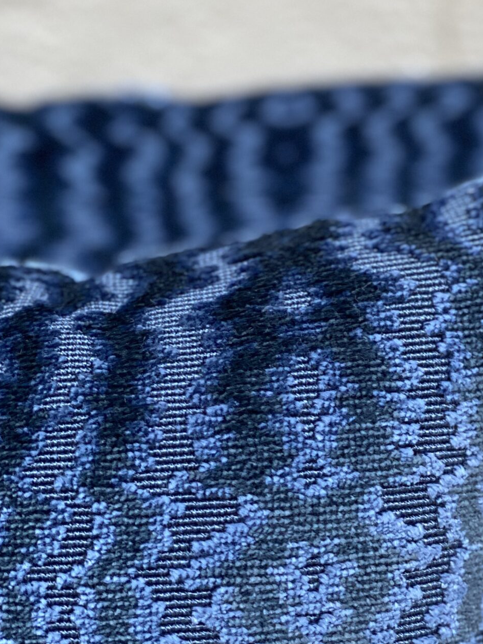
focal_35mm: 106
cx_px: 397
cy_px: 449
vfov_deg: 18.5
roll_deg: -1.6
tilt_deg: -24.0
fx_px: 1972
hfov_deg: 13.9
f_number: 2
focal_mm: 6
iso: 160
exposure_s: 1/60
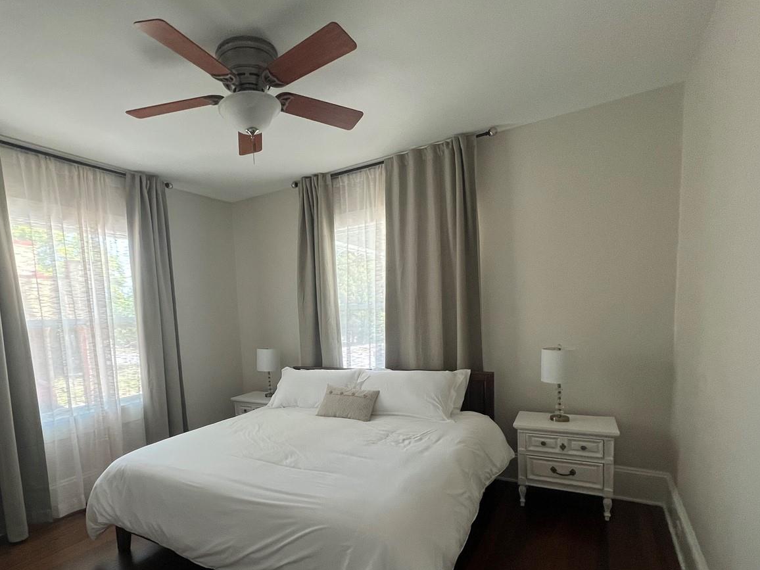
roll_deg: +2.7
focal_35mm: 18
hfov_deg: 87.0
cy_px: 361
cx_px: 316
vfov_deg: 70.3
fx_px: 395
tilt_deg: -5.7
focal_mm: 1.57
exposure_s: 1/120
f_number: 1.8
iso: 250
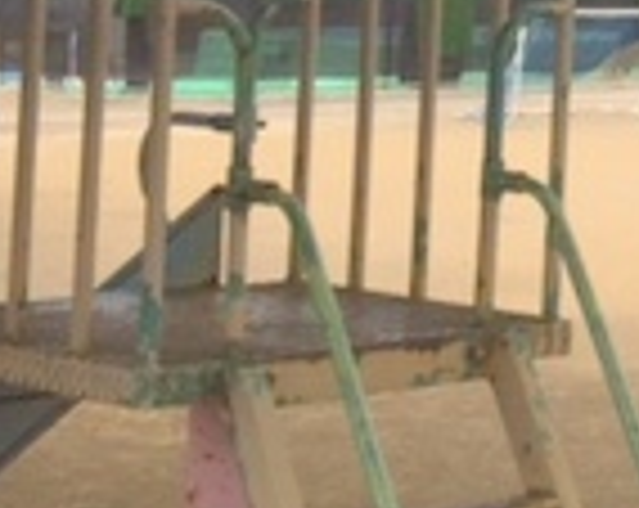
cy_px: -108
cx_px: 1422
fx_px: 2416
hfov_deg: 12.5
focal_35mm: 128
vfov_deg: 11.8
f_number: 2.2
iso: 32
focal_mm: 4.15
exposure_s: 1/1647
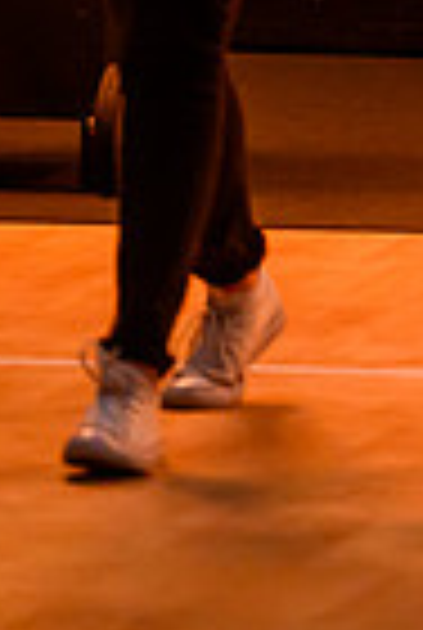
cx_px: 1308
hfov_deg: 2.1
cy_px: -296
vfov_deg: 3.2
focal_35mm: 637
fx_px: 11171
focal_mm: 130
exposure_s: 1/800
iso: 4000
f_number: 2.8
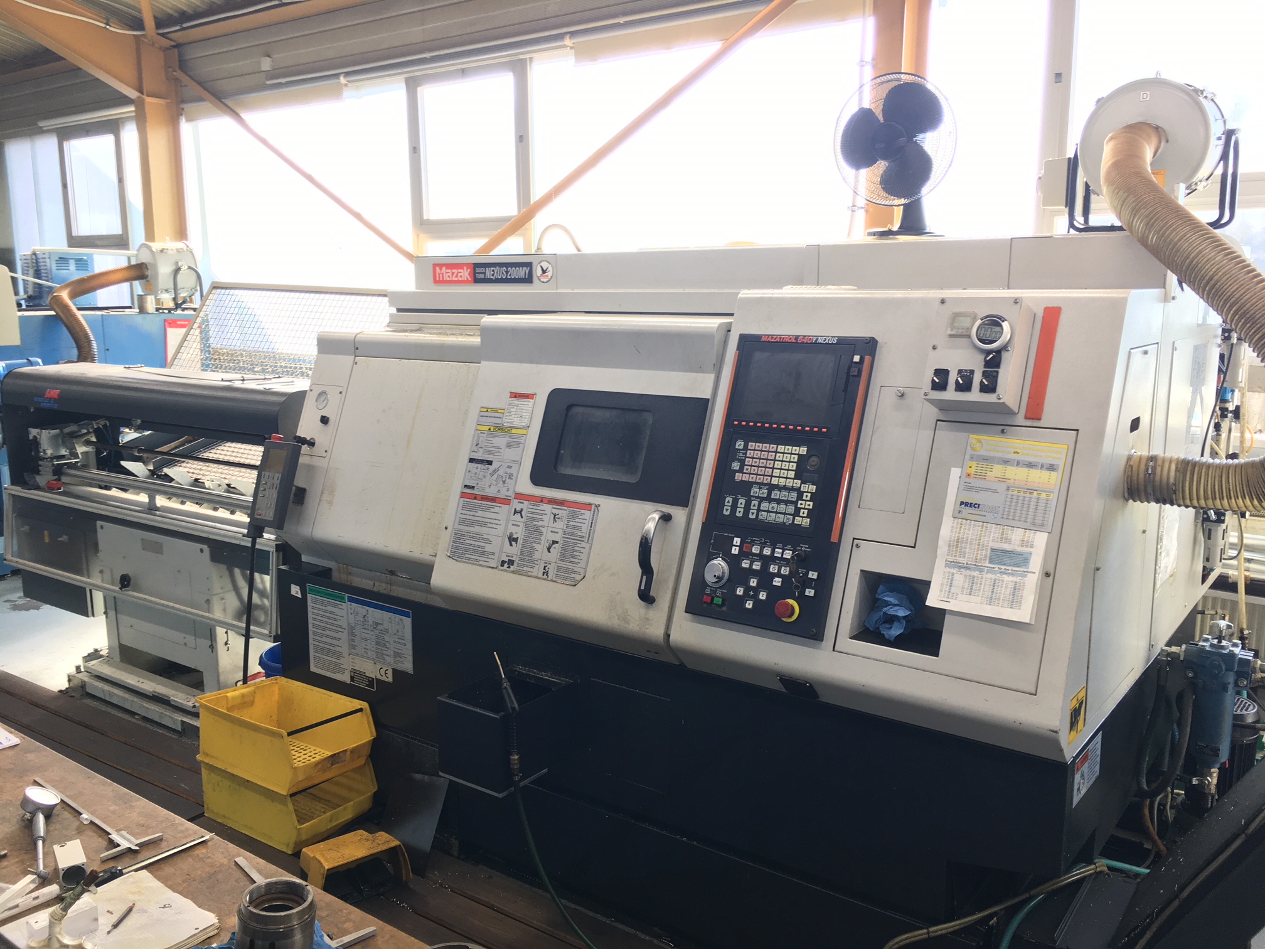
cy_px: 474
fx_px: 1060
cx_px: 632
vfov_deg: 48.2
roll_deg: +0.4
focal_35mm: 29
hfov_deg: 61.7
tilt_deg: -9.2
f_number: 2.2
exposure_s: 1/50
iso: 25
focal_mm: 4.15
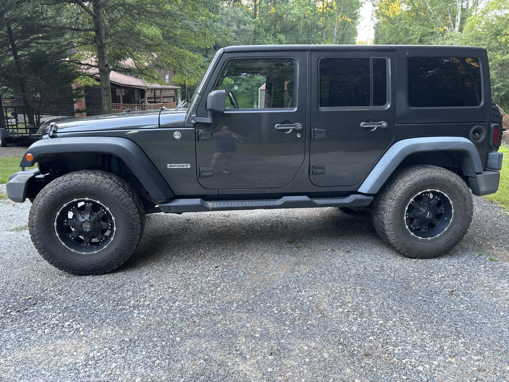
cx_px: 254
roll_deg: -1.5
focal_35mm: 26
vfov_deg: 53.1
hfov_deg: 67.3
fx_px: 382
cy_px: 191
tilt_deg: -15.8
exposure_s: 1/66
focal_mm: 5.96
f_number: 1.6
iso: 125
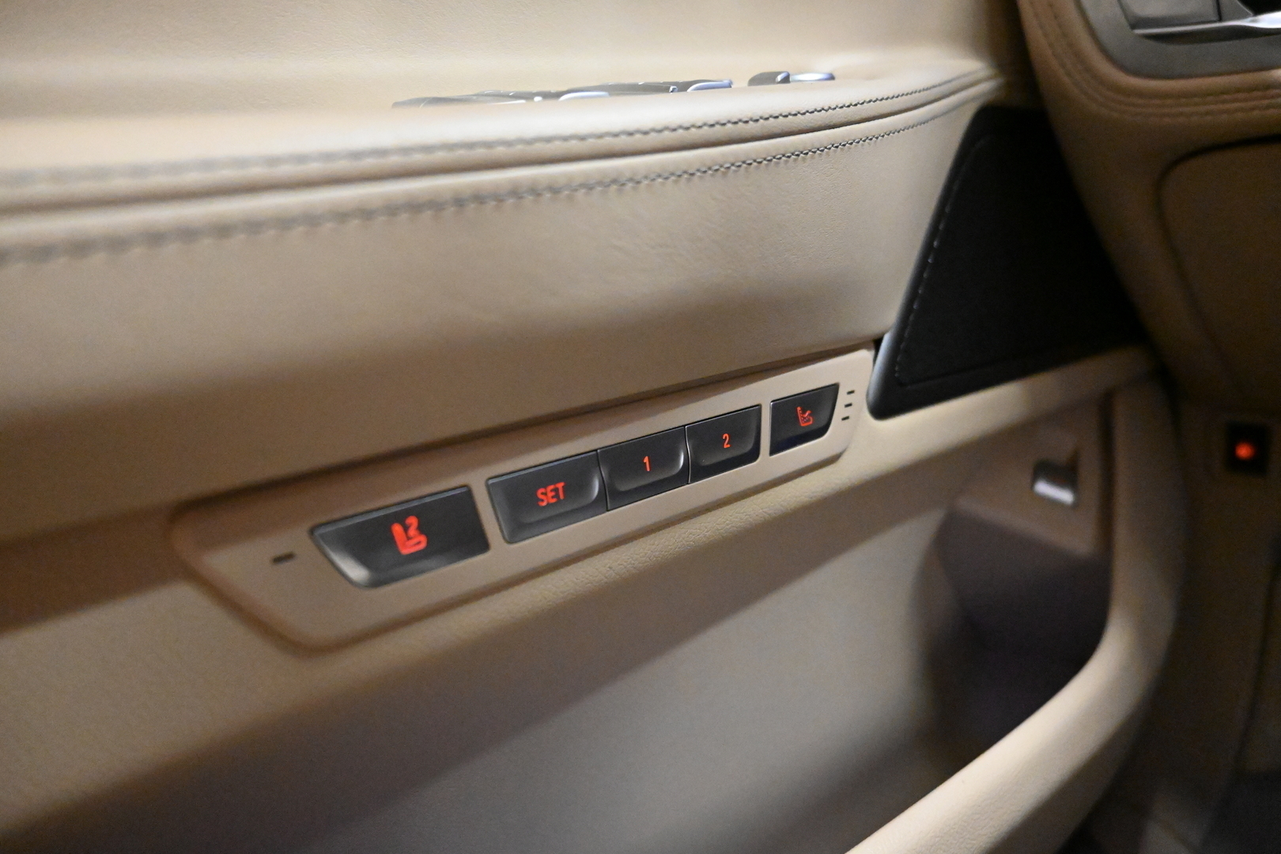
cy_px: 427
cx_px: 640
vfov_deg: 53.1
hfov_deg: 73.7
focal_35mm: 24
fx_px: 854
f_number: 3.5
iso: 11400
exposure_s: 1/160
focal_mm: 16
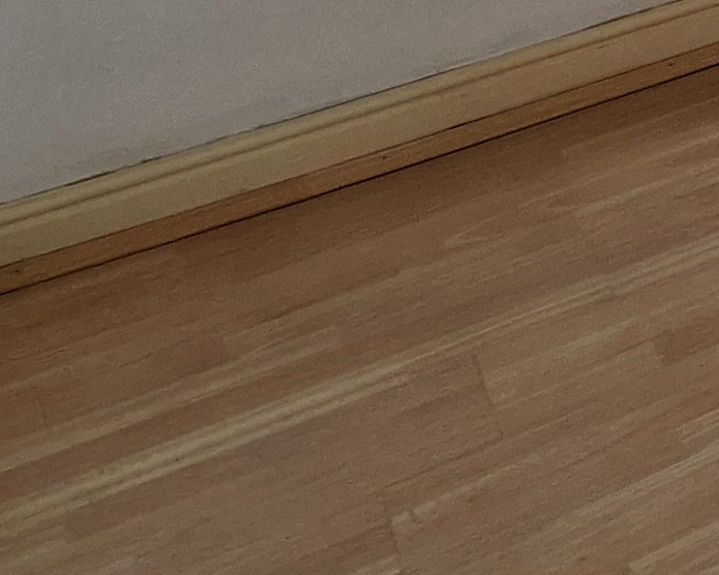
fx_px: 1553
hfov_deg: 14.0
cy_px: -563
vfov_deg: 16.3
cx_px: 1844
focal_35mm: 73
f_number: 2.2
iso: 80
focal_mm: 2.2
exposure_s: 1/100
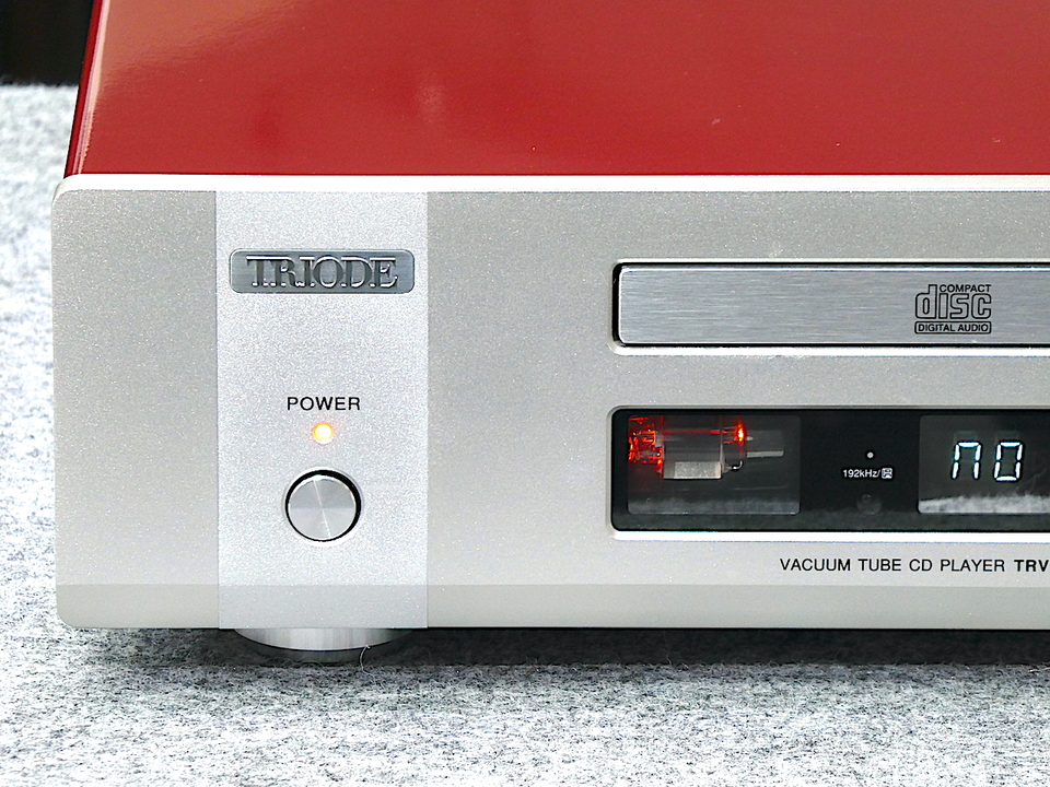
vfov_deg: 5.9
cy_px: 394
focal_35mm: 250
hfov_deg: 7.9
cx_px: 525
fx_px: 7583
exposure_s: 1/5
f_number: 5.6
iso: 200
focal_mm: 44.8
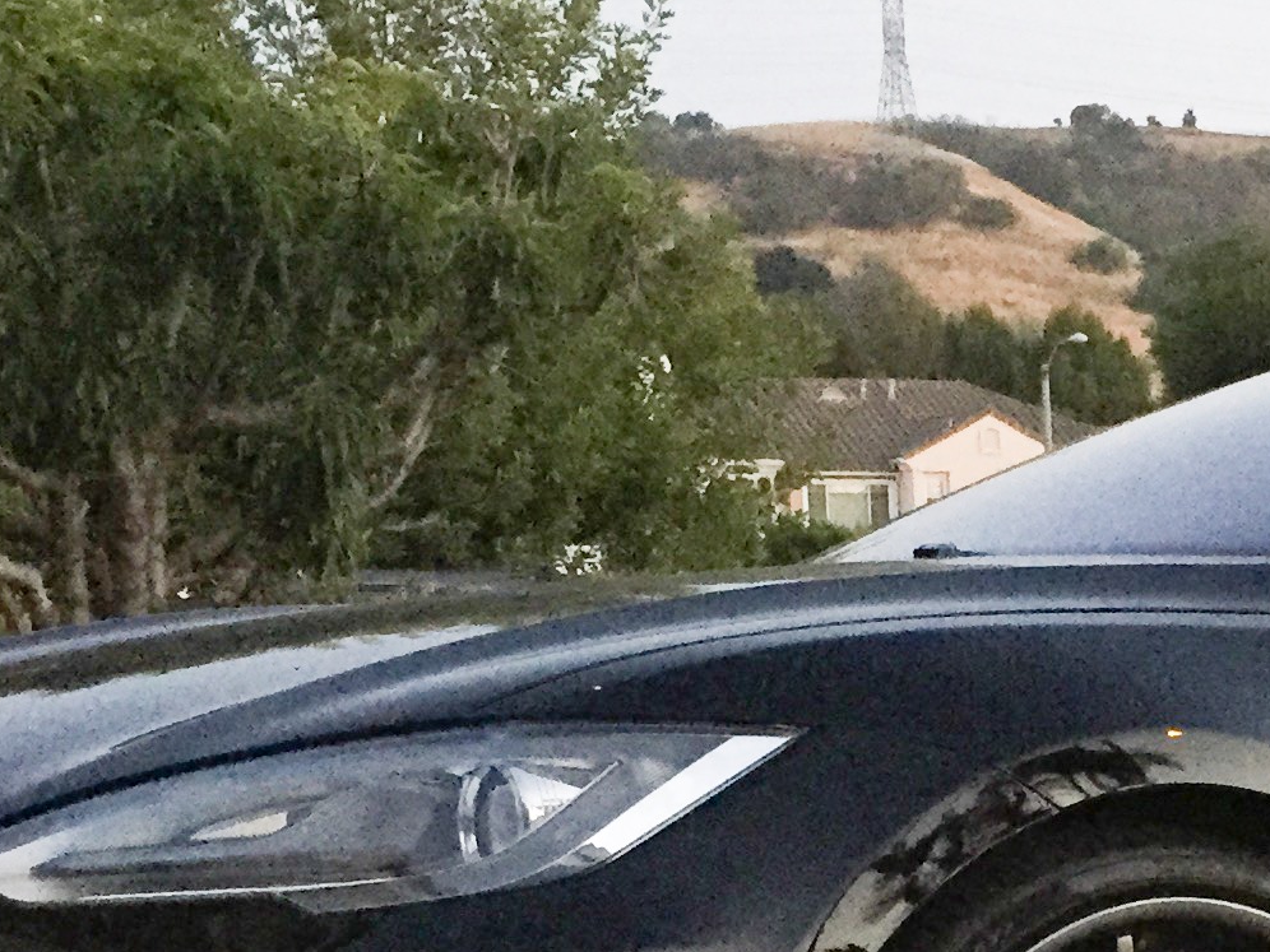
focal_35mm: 95
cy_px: 1212
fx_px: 3485
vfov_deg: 14.9
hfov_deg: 19.8
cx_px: 1378
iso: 250
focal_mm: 4.15
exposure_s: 1/24
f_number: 2.2
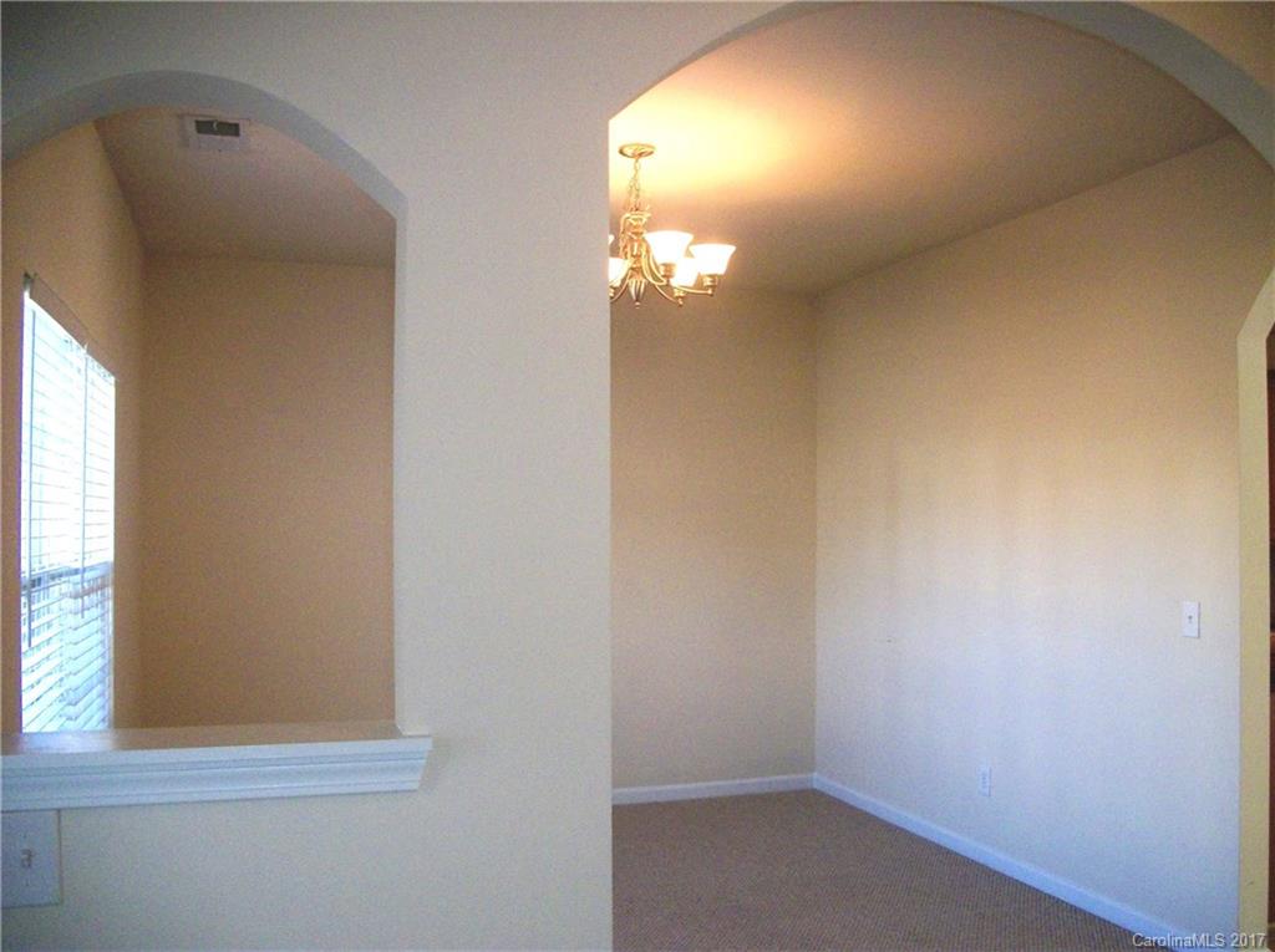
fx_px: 1177
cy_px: 476
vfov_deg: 44.1
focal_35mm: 32
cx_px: 638
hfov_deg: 56.9
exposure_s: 1/125
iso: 307
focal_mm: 5.7
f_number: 2.9
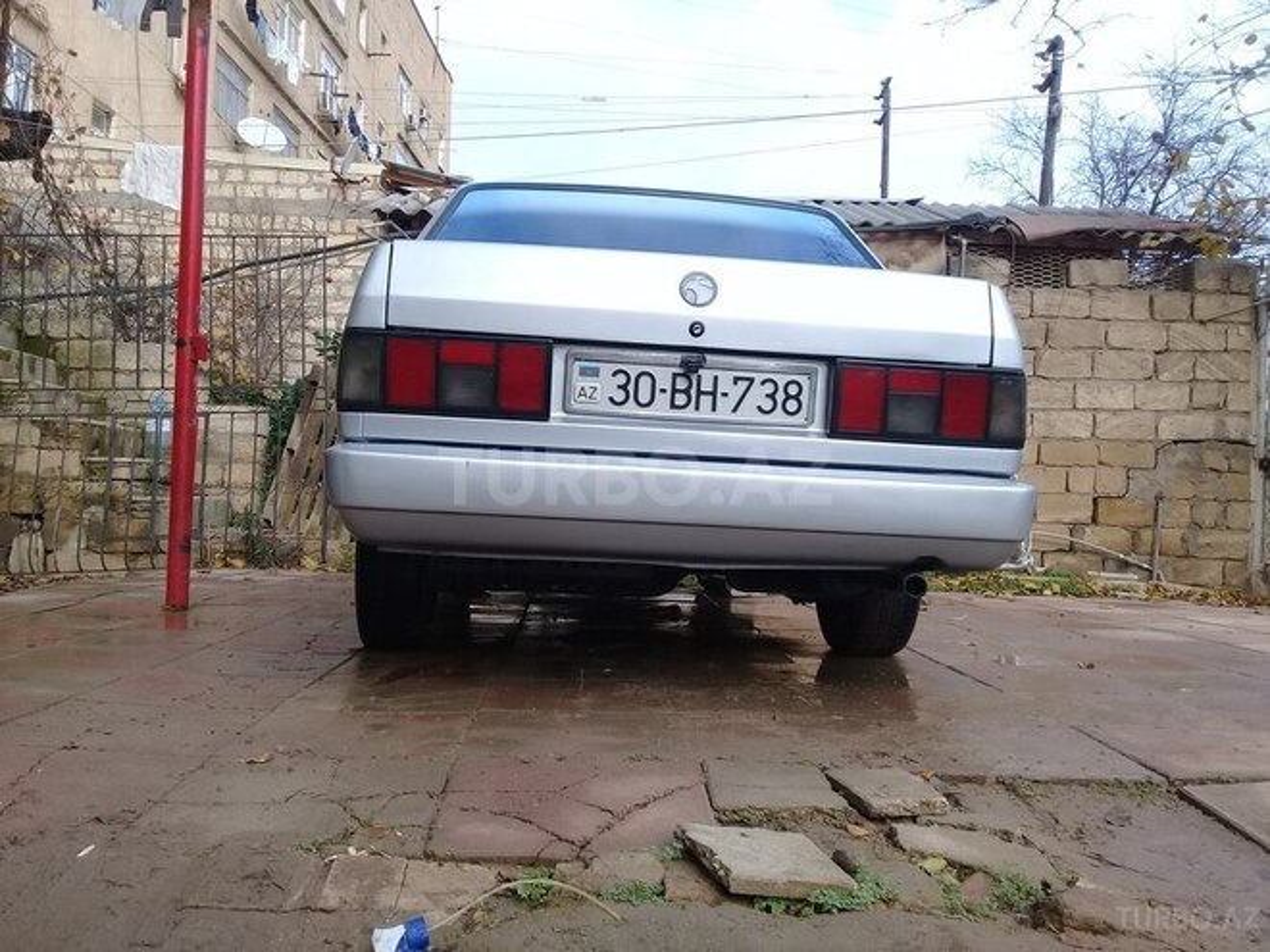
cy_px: 476
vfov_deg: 45.4
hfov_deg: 58.4
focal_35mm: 31
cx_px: 635
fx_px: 1137
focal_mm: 3.3
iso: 50
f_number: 2.2
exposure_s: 1/370
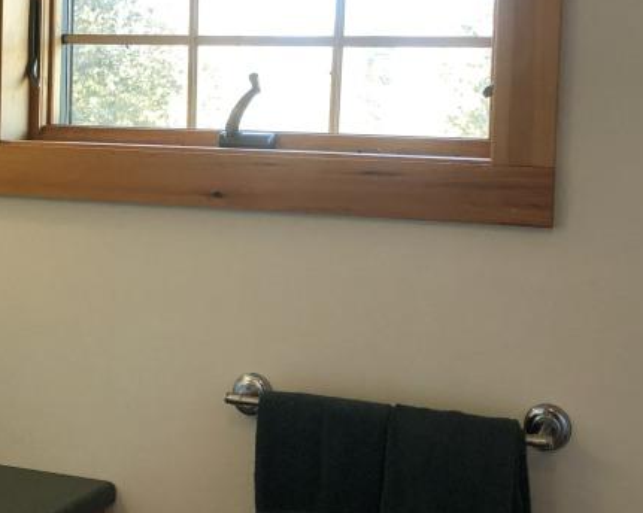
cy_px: 182
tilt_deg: -3.3
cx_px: 234
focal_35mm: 65
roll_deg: -2.0
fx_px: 1236
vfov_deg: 23.4
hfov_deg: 29.0
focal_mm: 3.99
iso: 25
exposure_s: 1/30
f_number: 1.8
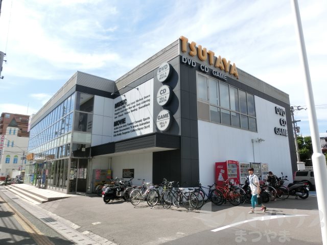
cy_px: 122
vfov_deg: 56.8
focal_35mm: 24
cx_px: 164
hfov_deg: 71.6
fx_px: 227
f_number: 7.9
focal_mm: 4.24
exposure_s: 1/160
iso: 80
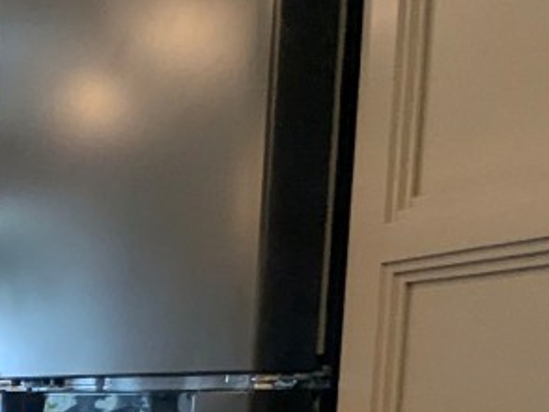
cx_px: -453
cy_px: 559
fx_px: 1206
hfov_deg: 19.1
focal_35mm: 76
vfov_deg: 17.9
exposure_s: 1/116
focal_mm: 2.35
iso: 122
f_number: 2.2
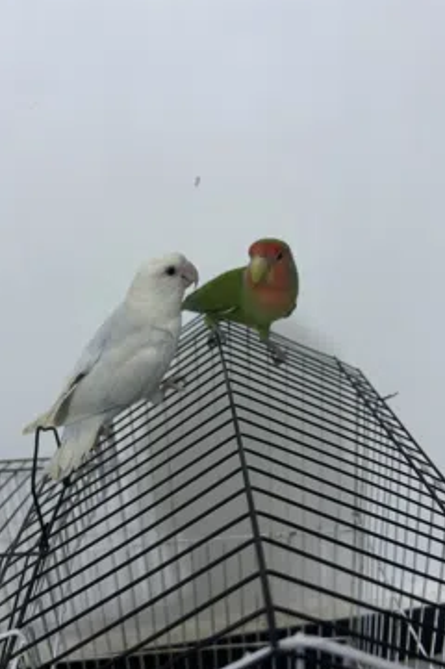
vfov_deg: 62.0
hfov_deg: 43.5
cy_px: 347
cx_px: 204
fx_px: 557
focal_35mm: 30
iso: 320
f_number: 1.5
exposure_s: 1/50
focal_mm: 5.7
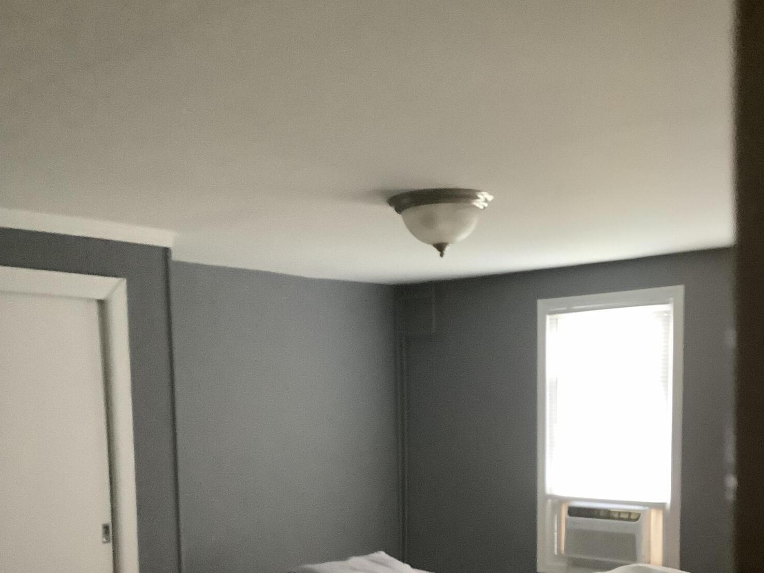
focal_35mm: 42
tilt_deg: -5.5
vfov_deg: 32.9
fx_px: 927
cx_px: 384
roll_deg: +0.8
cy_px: 494
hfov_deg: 44.8
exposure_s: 1/30
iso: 500
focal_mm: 3.3
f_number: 2.4
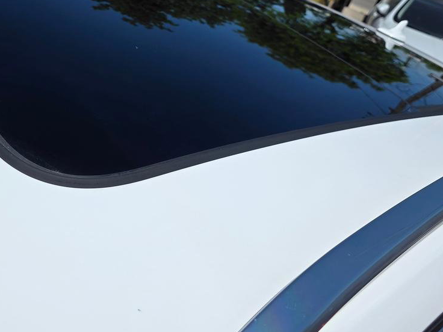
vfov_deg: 34.6
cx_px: 152
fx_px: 512
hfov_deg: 46.1
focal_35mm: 40
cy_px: 54
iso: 50
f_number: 1.7
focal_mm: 6.3
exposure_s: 1/7944
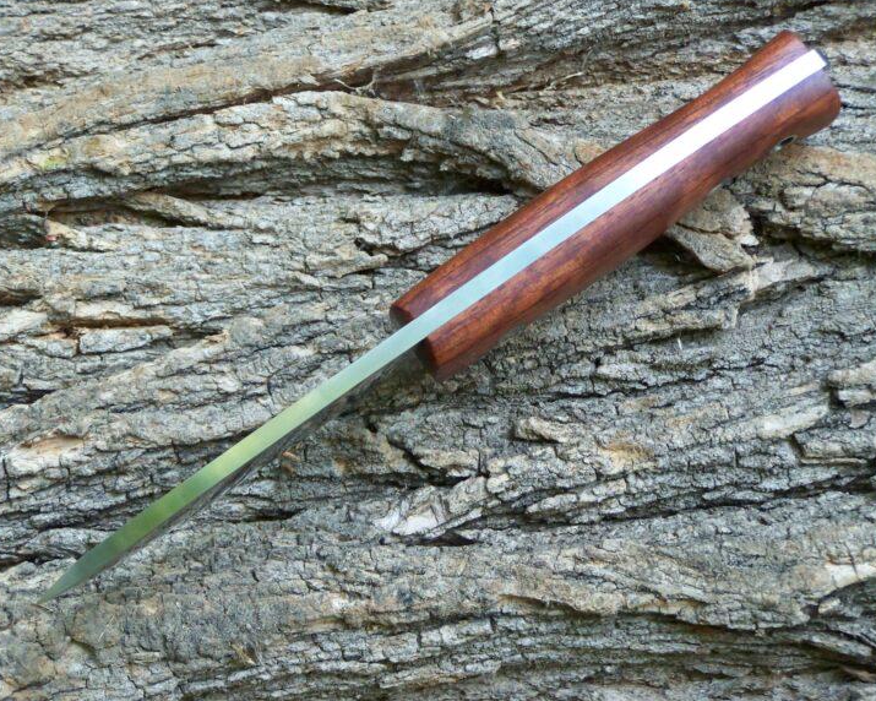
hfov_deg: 14.9
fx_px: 3344
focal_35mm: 129
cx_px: 458
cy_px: 349
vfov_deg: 12.0
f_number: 3.2
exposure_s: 1/100
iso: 250
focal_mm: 20.3
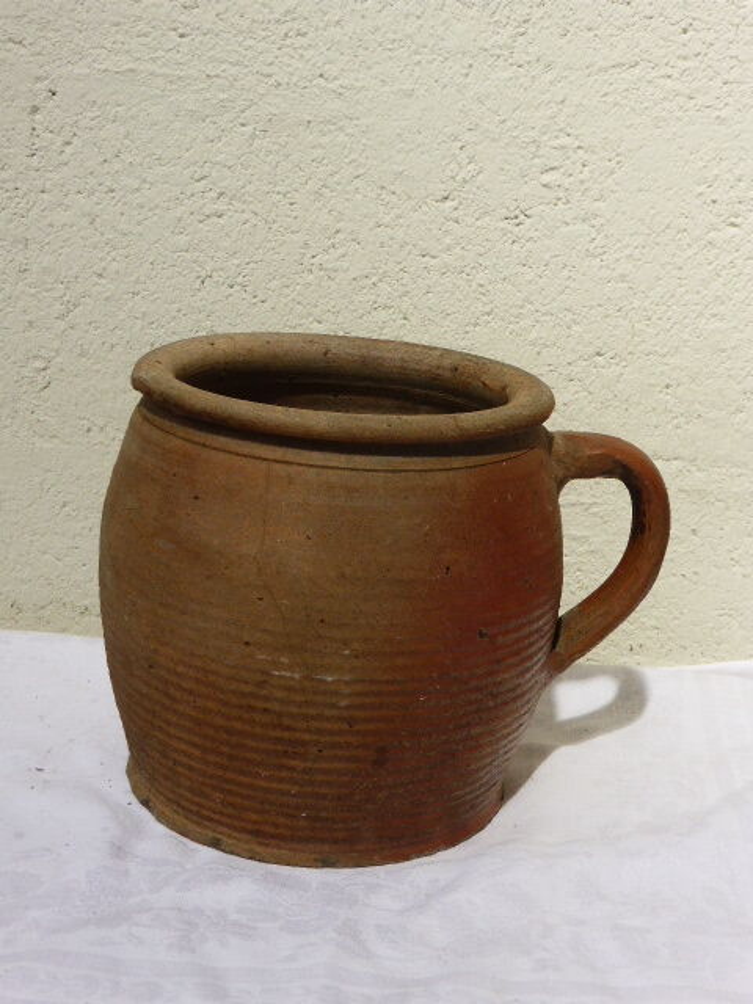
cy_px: 502
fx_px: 1566
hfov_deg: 27.0
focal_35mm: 54
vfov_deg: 35.5
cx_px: 376
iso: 125
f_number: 4.6
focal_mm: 9.7
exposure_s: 1/60
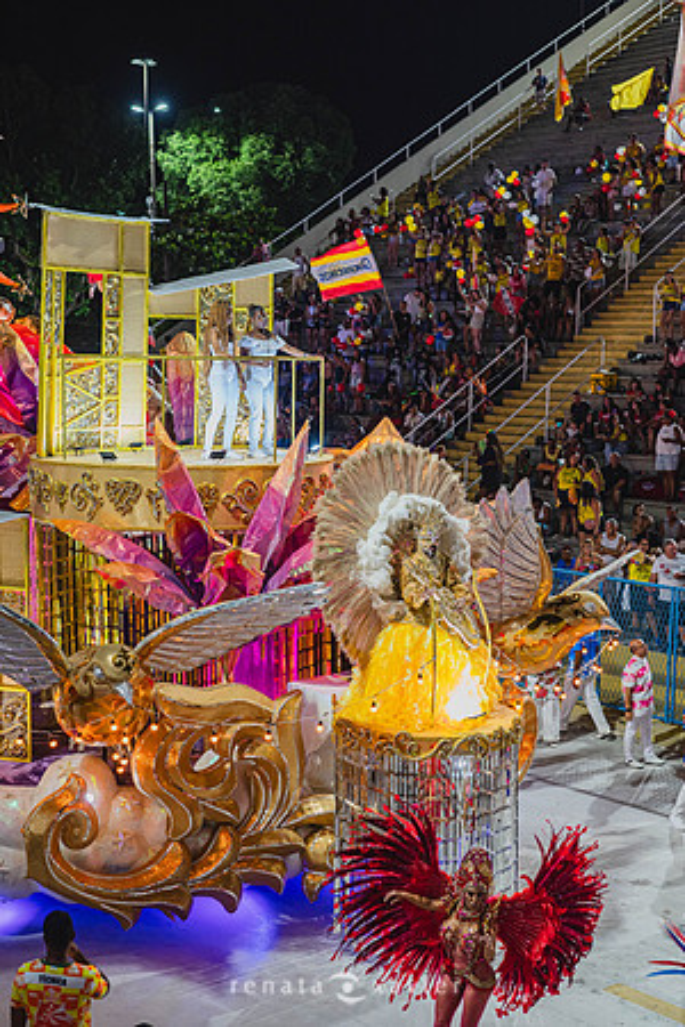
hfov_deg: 27.0
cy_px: 514
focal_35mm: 50
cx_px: 342
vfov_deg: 39.6
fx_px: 1427
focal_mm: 50
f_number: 2.8
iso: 1000
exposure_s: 1/320
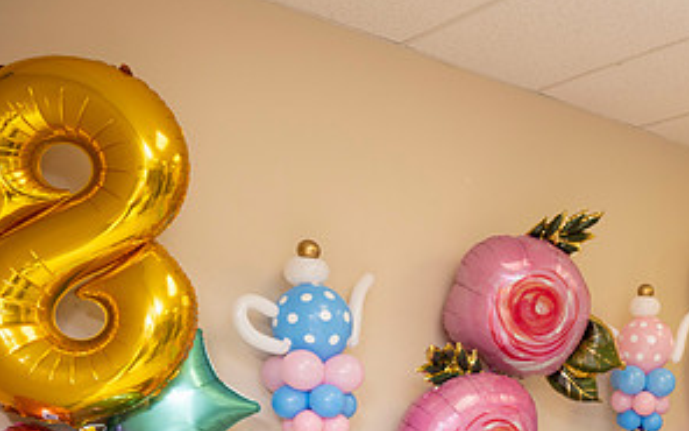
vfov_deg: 25.7
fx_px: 901
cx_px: 633
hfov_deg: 38.6
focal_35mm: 48
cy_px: 421
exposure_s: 1/100
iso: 400
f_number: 5
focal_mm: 24
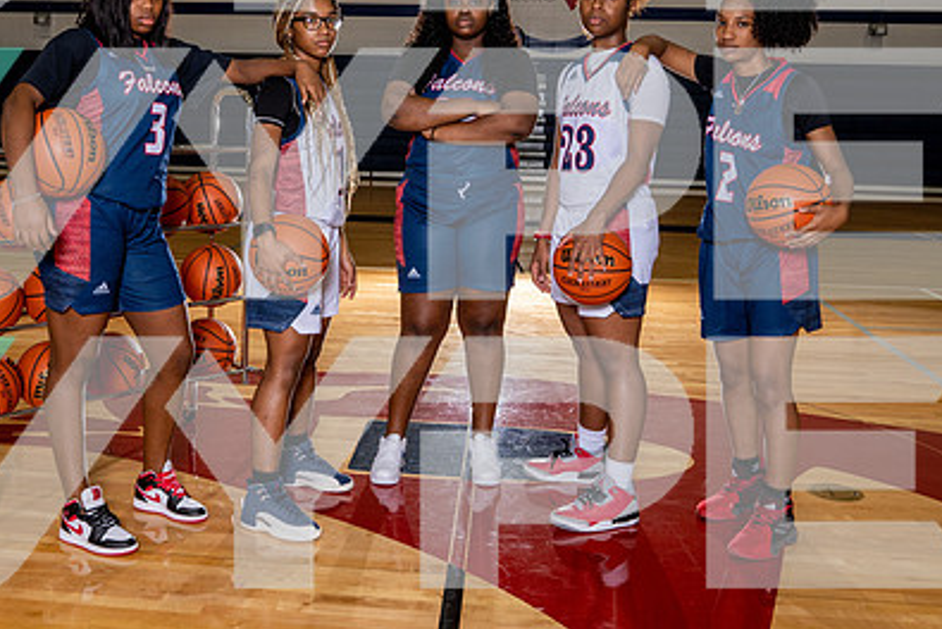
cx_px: 382
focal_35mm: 44
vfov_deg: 30.2
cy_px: 175
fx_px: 1152
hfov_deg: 44.3
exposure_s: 1/200
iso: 800
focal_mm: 30
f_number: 9
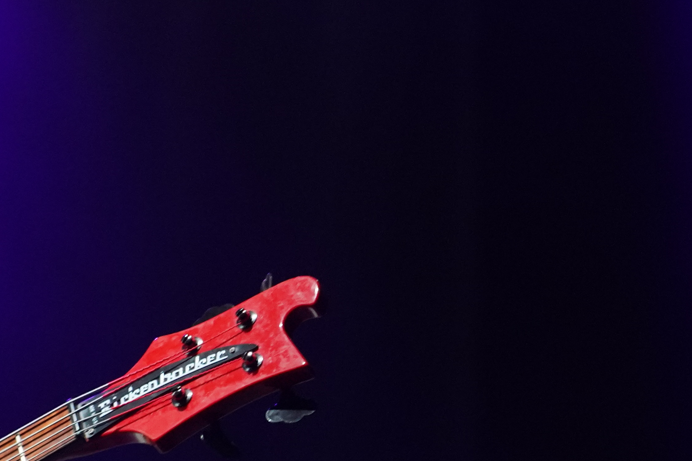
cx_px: -121
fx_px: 5420
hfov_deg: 7.3
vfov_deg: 4.9
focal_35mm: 282
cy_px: 333
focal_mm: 105
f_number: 4
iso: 8000
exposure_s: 1/160
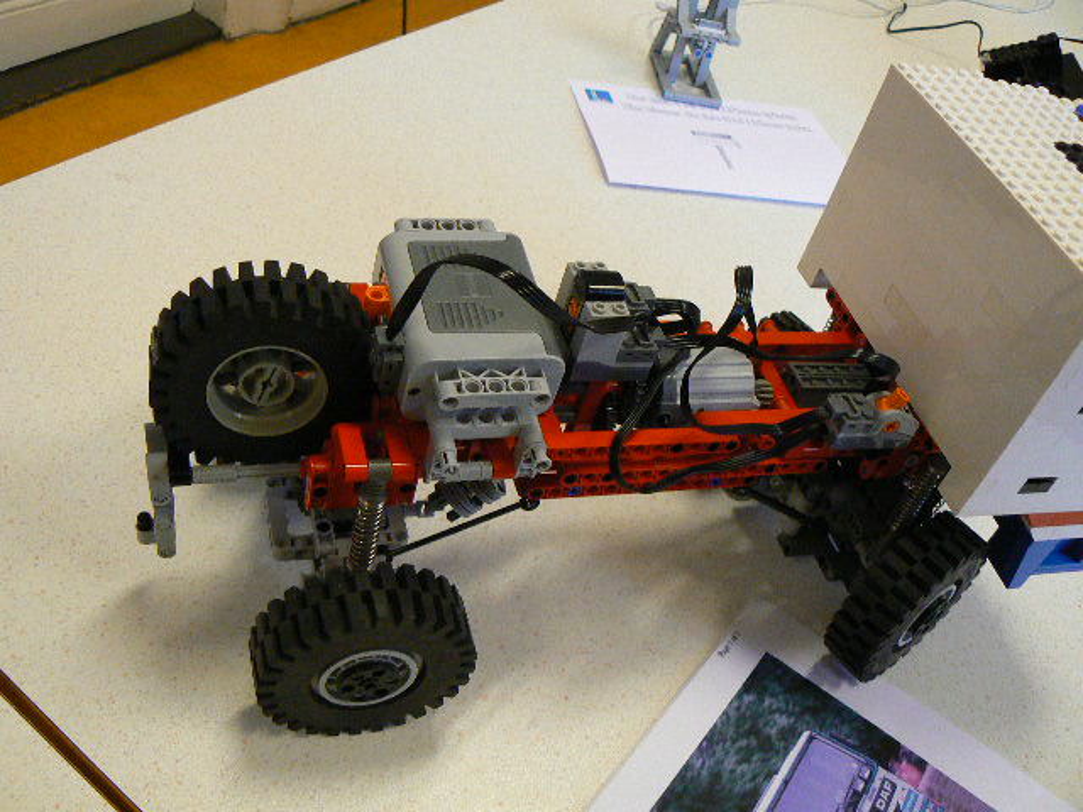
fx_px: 1126
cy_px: 406
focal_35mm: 36
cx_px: 542
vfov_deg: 39.7
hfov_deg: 51.4
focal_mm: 6
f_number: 2.8
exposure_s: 1/25
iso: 200
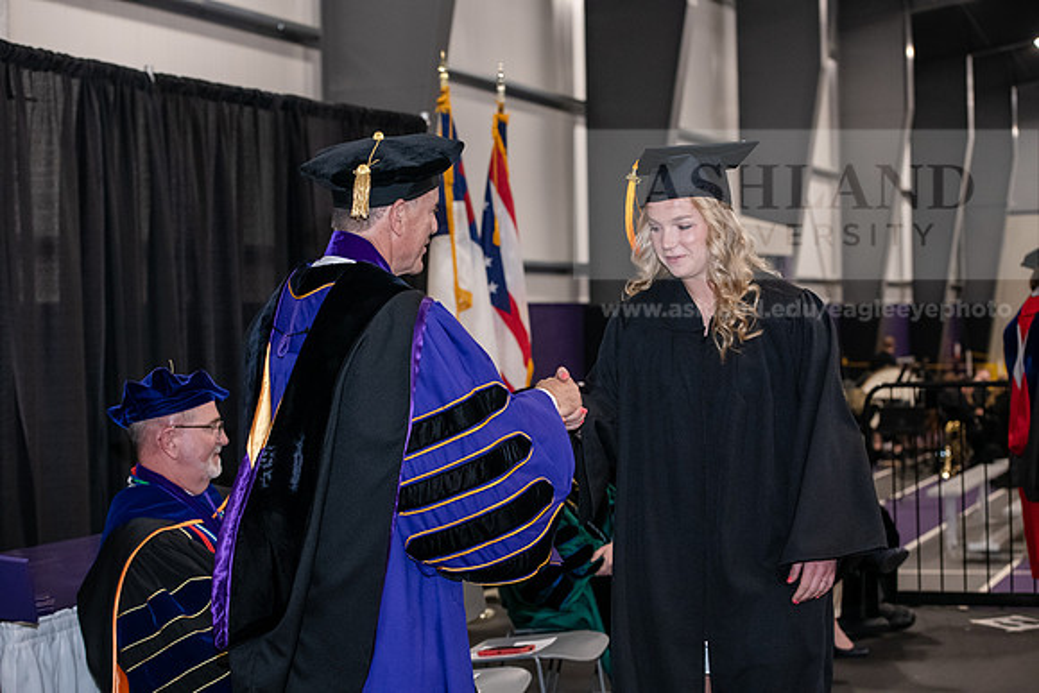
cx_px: 520
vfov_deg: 19.5
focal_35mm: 70
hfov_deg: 28.8
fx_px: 2021
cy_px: 346
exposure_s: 1/200
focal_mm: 70
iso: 2500
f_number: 5
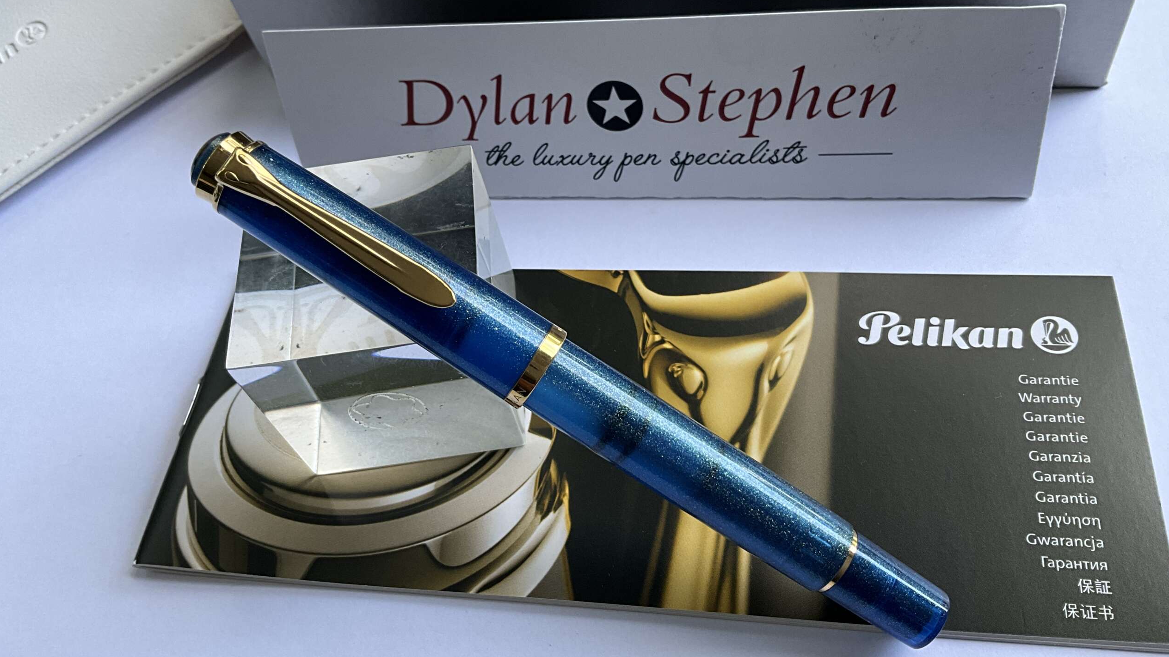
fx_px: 992
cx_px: 583
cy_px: 290
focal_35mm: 32
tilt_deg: -55.9
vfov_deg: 36.6
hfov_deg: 61.0
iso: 64
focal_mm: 3
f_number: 1.8
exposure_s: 1/122
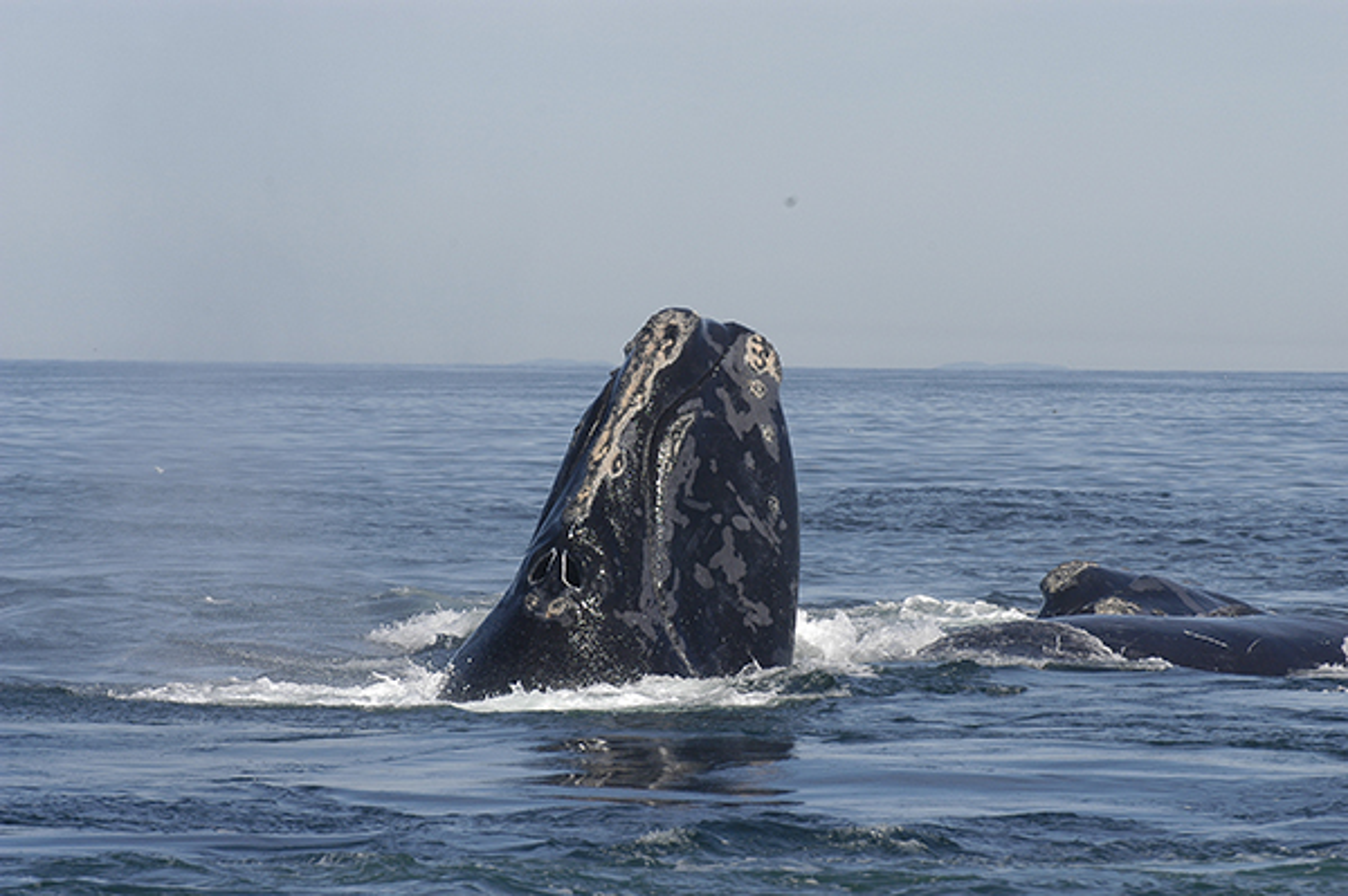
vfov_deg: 4.6
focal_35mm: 300
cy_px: 448
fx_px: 11224
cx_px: 674
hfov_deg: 6.9
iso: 250
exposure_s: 1/800
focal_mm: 200
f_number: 7.1
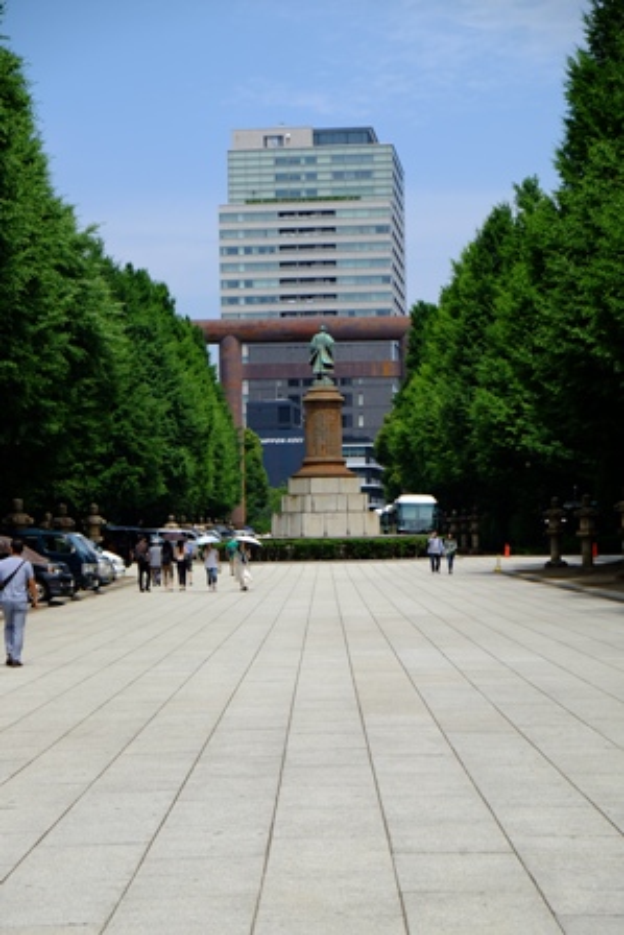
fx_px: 2156
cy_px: 468
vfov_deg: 24.5
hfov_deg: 16.5
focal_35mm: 83
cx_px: 312
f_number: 5.6
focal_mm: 55
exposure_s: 1/750
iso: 200
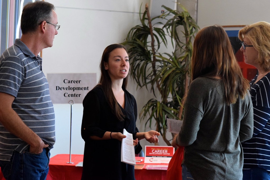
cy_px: 90
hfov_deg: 19.5
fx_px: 788
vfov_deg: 13.0
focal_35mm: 105
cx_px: 135
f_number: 7.1
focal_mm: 70
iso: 3200
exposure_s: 1/125
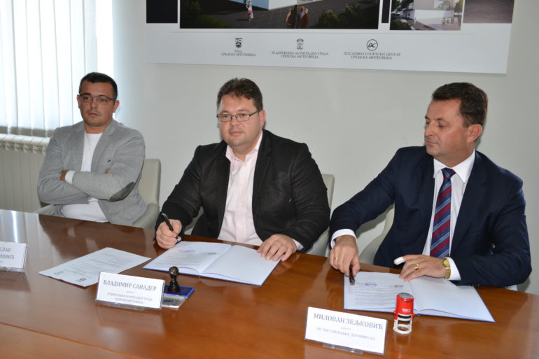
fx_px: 494
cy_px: 180
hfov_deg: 57.2
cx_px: 270
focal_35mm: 33
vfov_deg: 40.0
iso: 800
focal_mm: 22
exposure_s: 1/100
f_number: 5.6
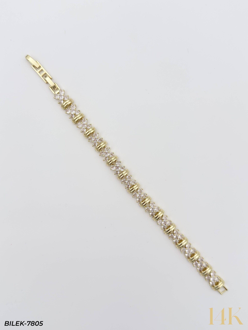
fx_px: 334
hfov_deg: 40.7
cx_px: 124
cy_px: 165
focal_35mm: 35
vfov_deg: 52.6
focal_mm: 6.76
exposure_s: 1/1541
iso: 64
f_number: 1.78
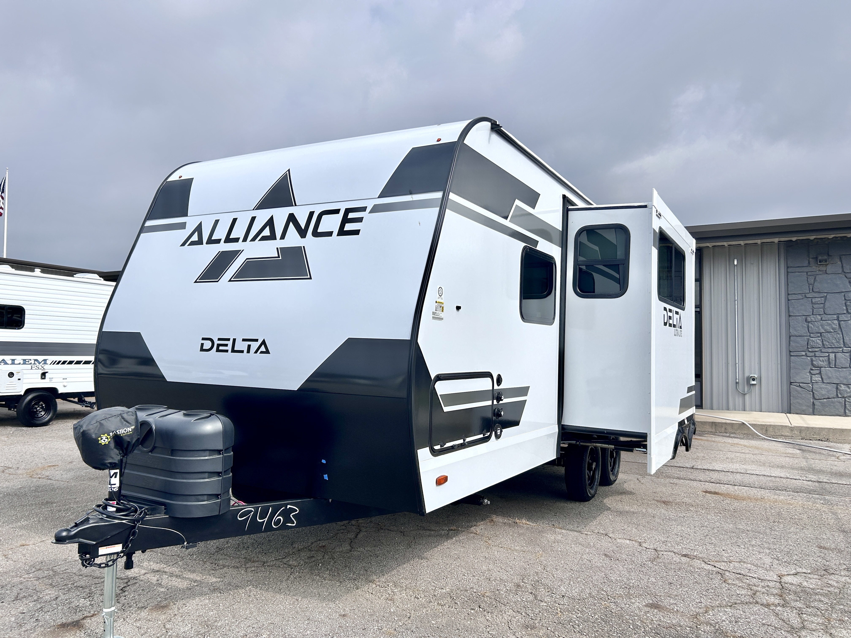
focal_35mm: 26
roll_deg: -0.1
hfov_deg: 67.3
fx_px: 639
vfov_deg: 53.1
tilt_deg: +3.1
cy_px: 319
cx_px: 426
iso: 50
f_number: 1.5
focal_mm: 5.7
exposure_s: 1/8696
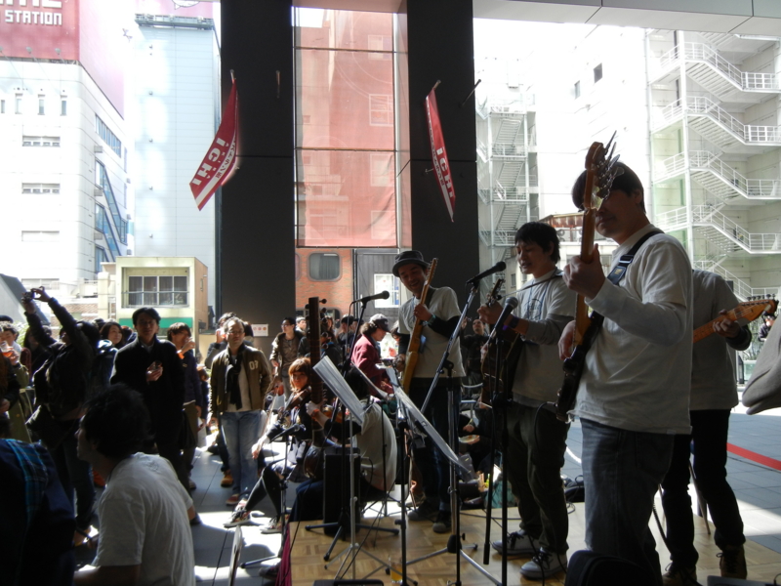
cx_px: 390
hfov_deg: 60.0
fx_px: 677
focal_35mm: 30
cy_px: 293
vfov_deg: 46.8
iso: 160
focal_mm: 5.4
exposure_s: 1/156
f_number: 3.5
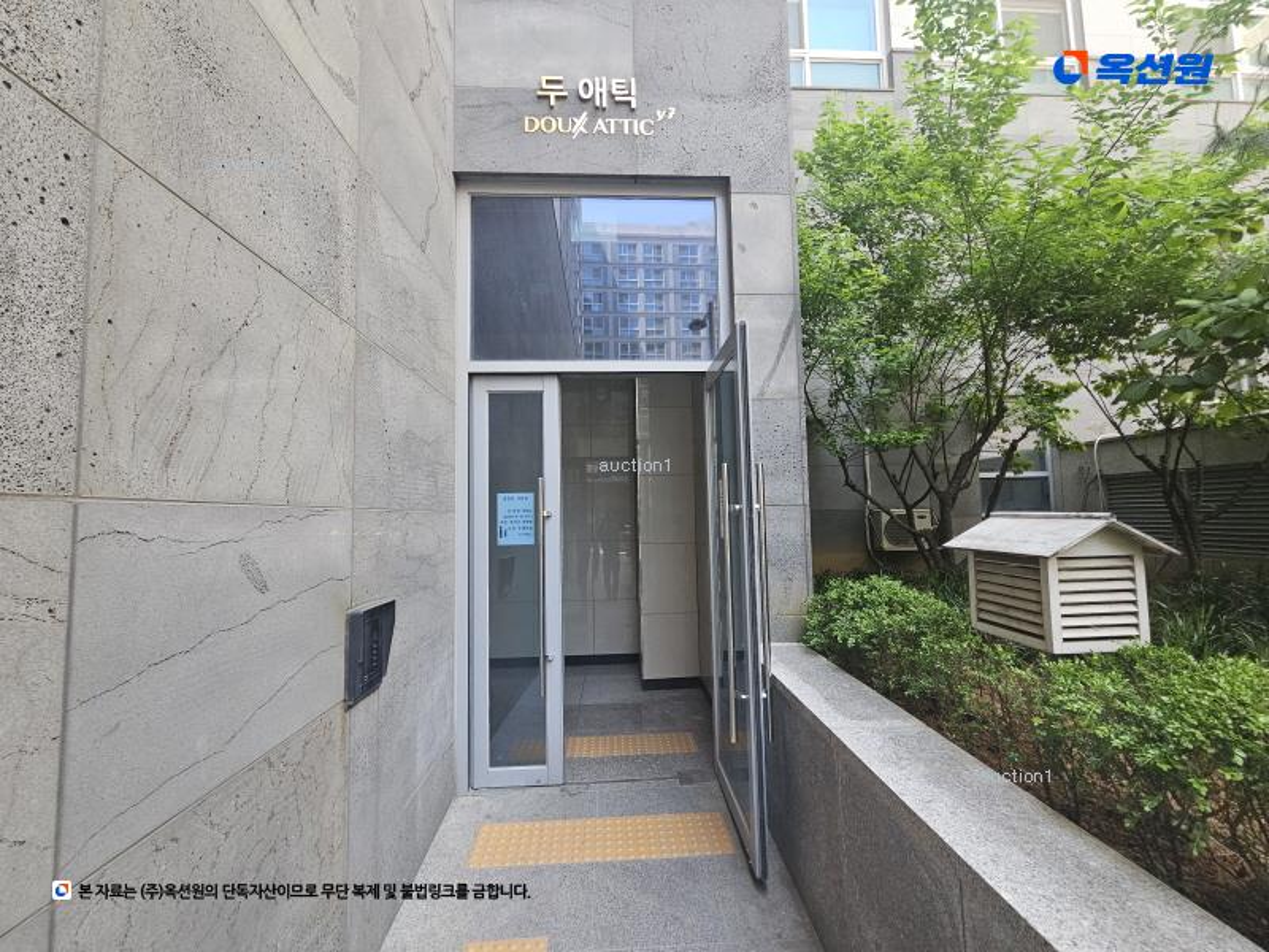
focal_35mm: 13
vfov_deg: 89.9
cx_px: 634
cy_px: 476
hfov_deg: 106.2
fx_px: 477
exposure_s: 1/359
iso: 200
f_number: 2.2
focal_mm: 2.2
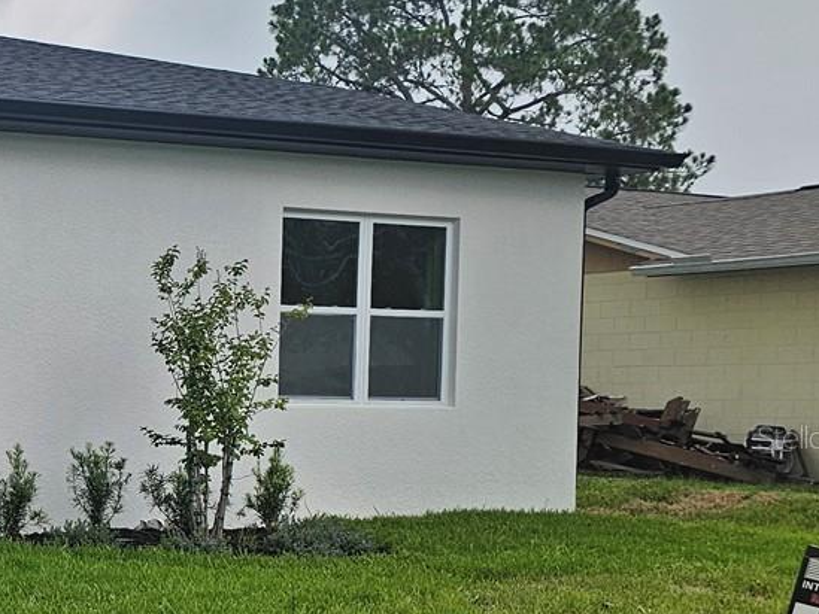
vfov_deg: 21.8
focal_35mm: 67
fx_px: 1586
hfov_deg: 24.5
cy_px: 437
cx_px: -295
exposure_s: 1/180
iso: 25
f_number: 1.7
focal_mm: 6.3
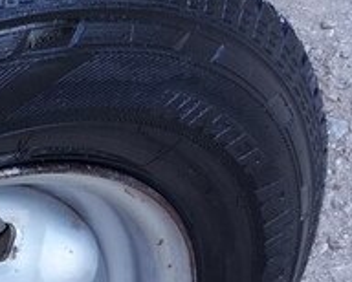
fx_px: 980
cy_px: 237
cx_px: -158
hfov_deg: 18.3
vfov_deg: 16.2
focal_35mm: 94
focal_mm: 3.7
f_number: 1.9
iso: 64
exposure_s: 1/105
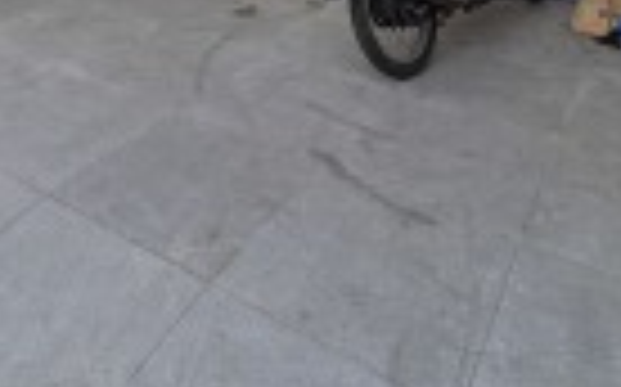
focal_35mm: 36
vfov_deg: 25.7
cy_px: -202
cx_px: 216
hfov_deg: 53.2
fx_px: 609
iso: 100
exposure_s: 1/359
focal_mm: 2.2
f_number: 2.2
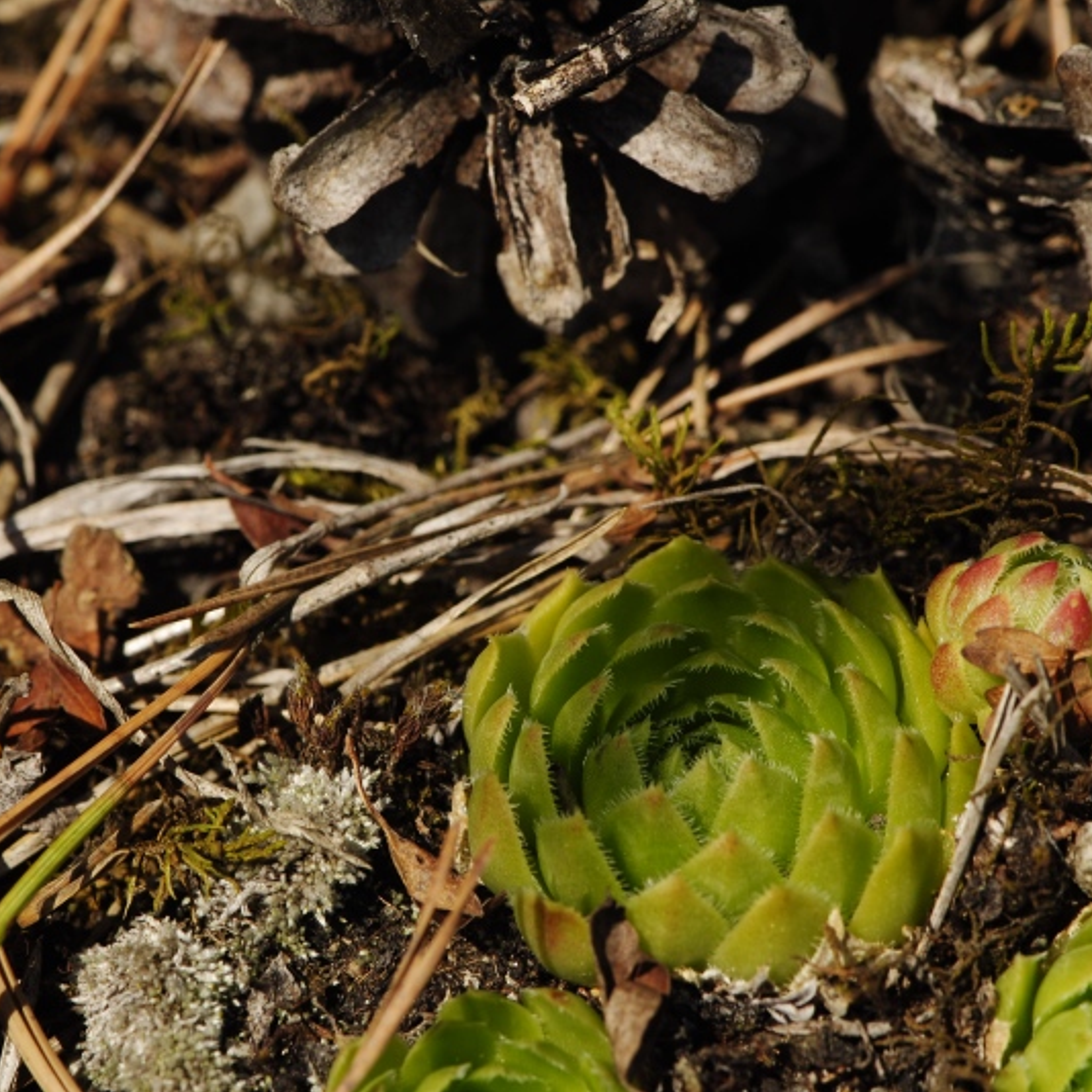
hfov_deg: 10.7
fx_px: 5805
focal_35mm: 163
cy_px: 546
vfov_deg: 10.7
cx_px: 444
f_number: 9
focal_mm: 85
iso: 100
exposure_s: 1/250
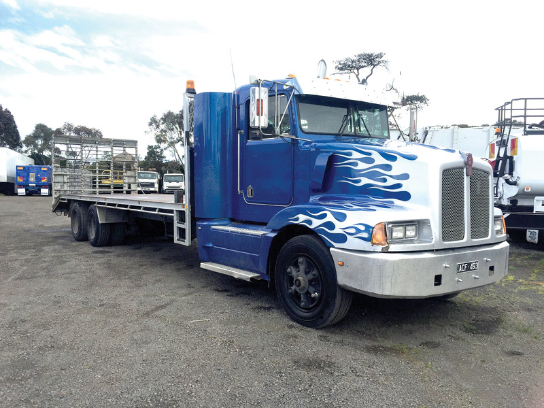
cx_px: 272
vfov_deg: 48.2
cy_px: 204
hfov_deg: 61.7
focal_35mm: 29
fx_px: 456
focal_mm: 4.15
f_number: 2.2
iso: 32
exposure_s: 1/2198
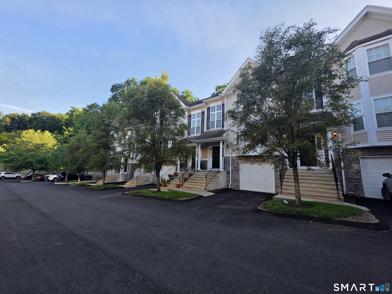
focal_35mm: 13
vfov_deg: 89.9
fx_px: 147
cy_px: 147
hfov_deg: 106.2
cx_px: 196
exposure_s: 1/430
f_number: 1.9
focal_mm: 2.2
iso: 40
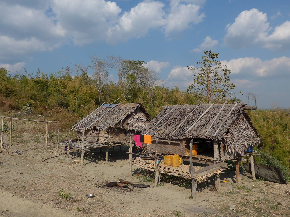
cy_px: 108
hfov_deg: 61.7
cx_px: 145
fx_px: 243
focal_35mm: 29
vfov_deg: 48.2
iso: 80
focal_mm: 6
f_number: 3.2
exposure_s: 1/2000
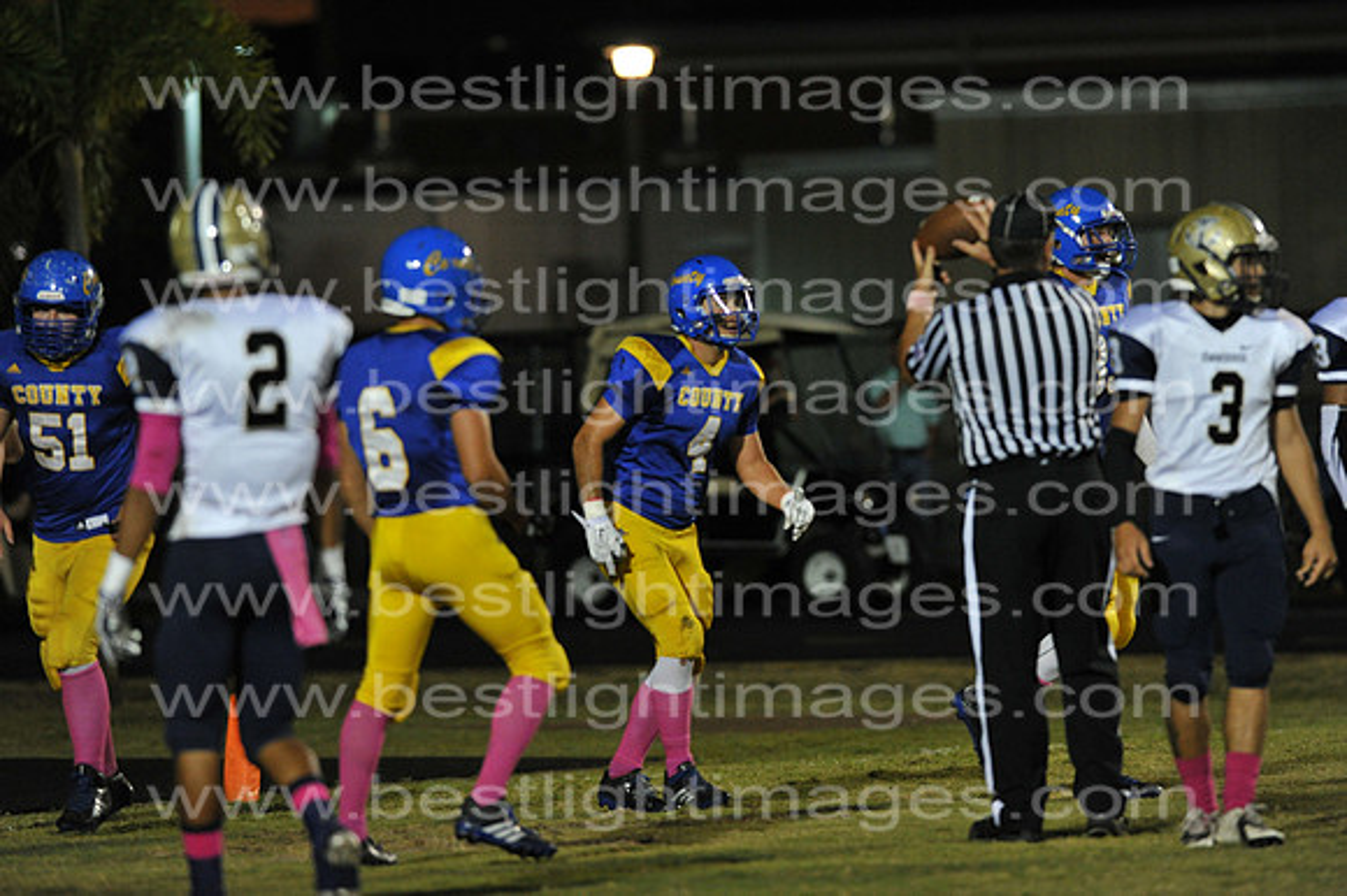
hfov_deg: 6.9
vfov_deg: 4.6
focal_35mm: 300
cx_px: 674
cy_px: 448
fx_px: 11218
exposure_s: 1/500
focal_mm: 300
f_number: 4
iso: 5000
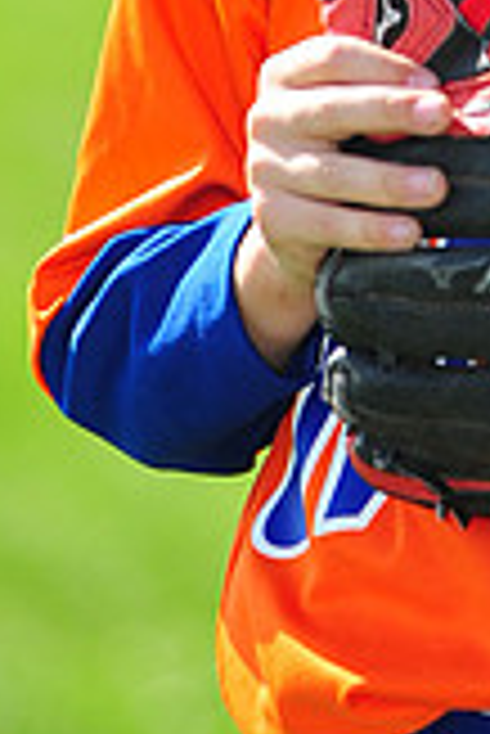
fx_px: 14464
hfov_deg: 1.9
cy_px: -320
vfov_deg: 2.9
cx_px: 499
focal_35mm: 710
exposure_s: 1/640
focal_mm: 200
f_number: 4.5
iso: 200
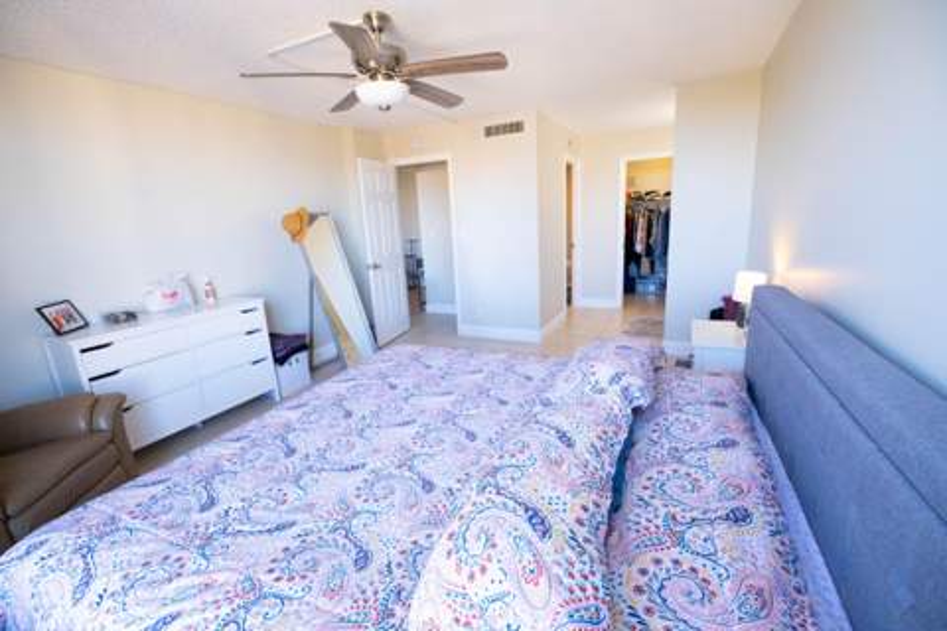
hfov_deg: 96.7
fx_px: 421
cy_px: 316
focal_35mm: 16
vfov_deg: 73.7
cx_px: 474
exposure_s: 1/125
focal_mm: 10.5
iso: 800
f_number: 4
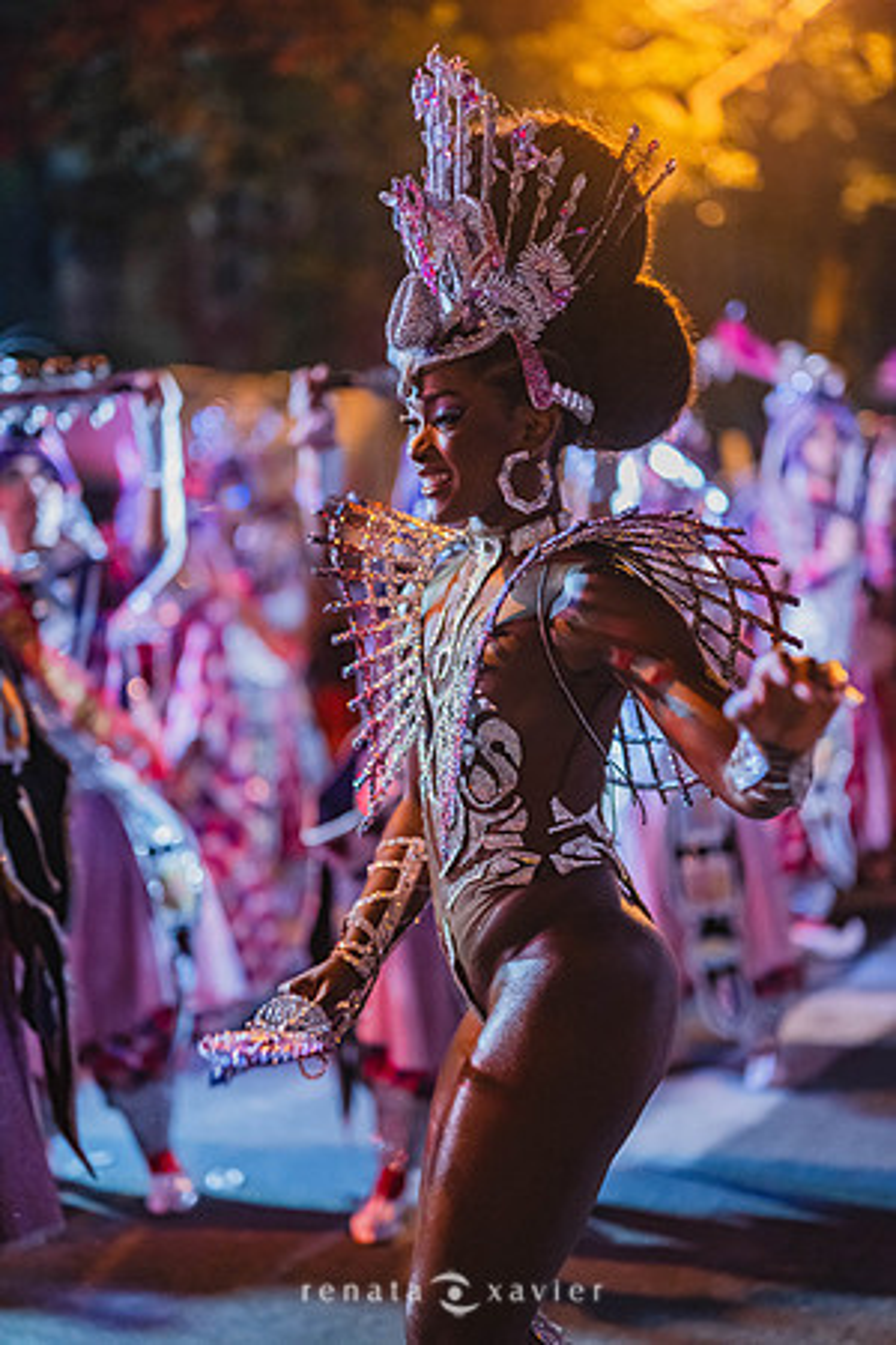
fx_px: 1867
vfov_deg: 39.6
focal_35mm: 50
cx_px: 448
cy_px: 672
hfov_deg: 27.0
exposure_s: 1/320
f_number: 1.2
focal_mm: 50
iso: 3200
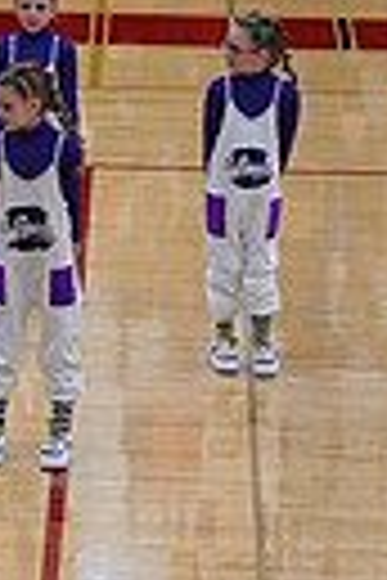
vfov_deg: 6.6
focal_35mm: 314
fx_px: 5063
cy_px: 182
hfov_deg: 4.2
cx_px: -774
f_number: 4
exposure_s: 1/400
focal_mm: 70
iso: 4000
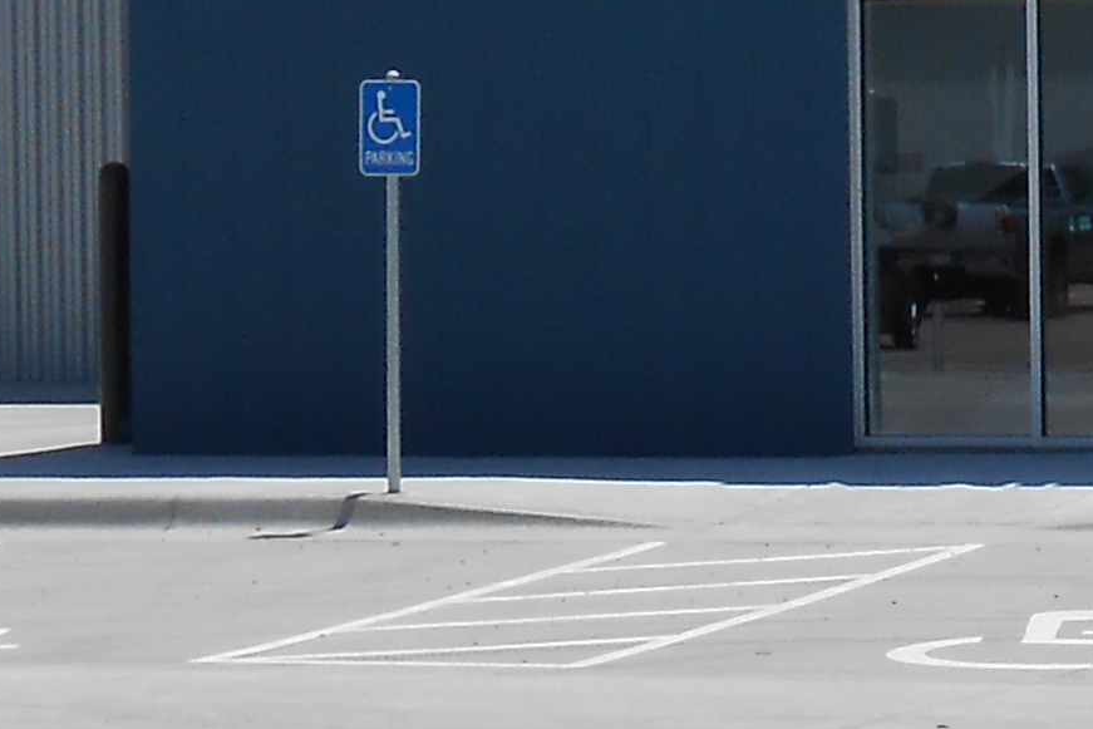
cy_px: 171
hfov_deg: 10.9
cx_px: 1126
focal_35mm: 187
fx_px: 5678
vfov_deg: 7.3
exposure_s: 1/1500
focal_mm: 6
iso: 80
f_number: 3.9
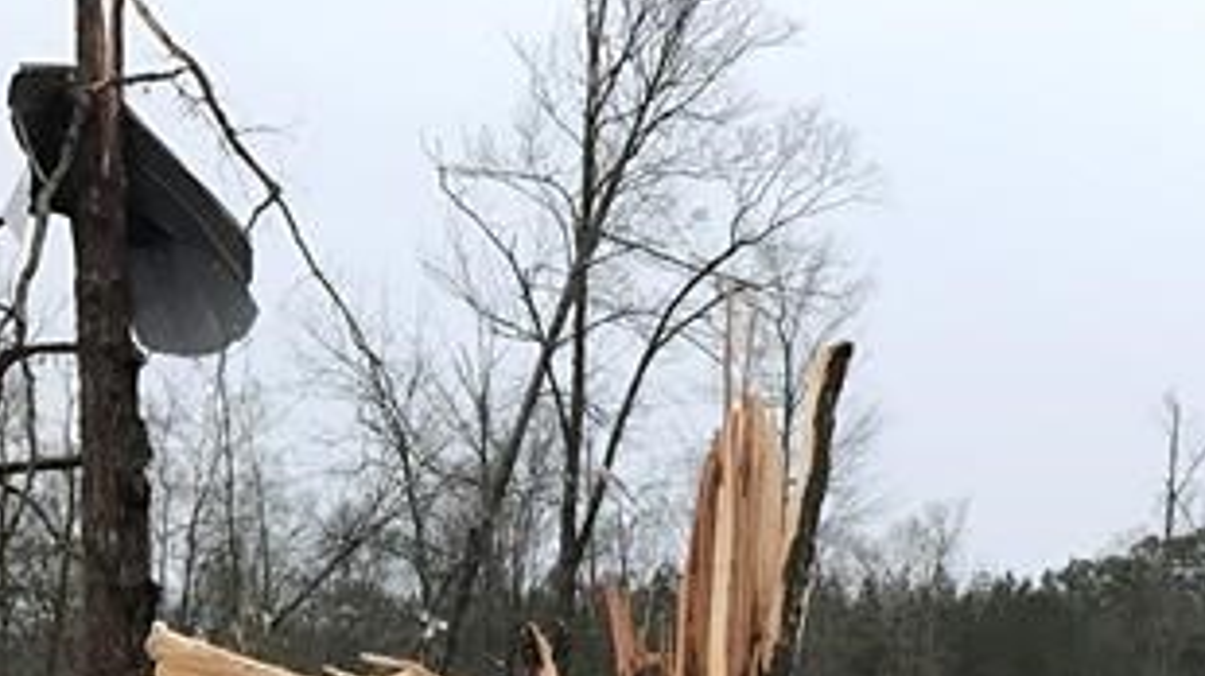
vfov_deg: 17.4
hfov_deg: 32.0
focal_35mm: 64
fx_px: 2044
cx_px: 964
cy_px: 917
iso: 40
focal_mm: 3.99
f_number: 1.8
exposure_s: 1/30
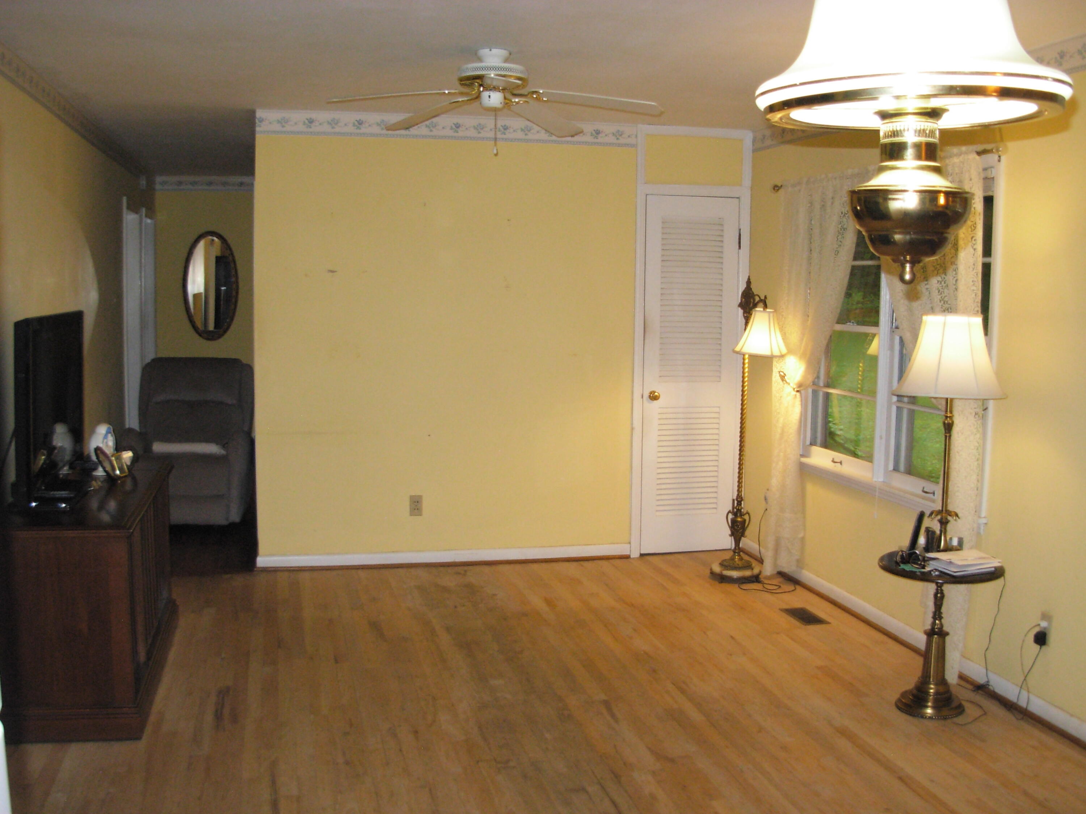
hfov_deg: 49.0
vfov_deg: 37.7
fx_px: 1192
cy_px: 407
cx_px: 543
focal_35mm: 38
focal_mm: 6.3
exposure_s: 1/82.9
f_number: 2.9
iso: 291
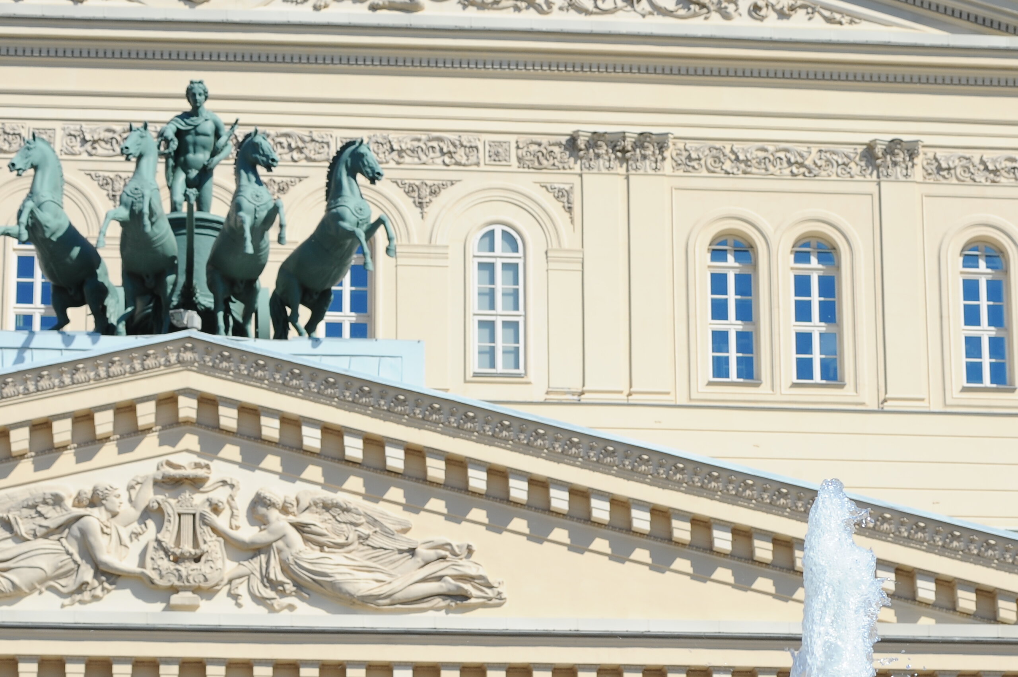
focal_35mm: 133
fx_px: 3758
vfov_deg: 10.3
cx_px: 630
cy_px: 553
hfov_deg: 15.4
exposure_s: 1/320
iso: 200
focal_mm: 80
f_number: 11
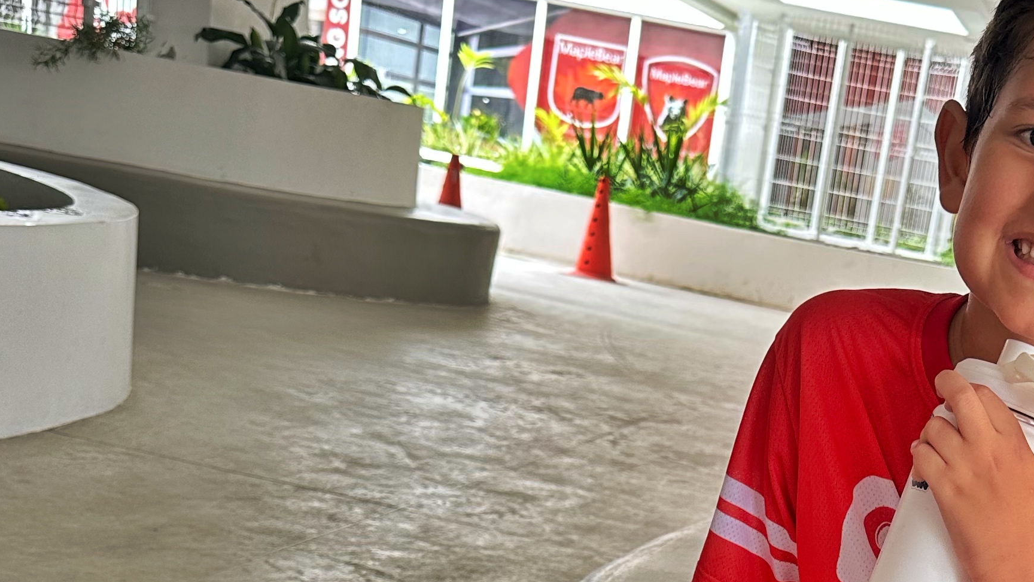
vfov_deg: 18.0
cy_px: 820
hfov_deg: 33.5
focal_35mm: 61
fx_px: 1672
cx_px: 807
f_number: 1.78
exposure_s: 1/121
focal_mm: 6.86
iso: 80
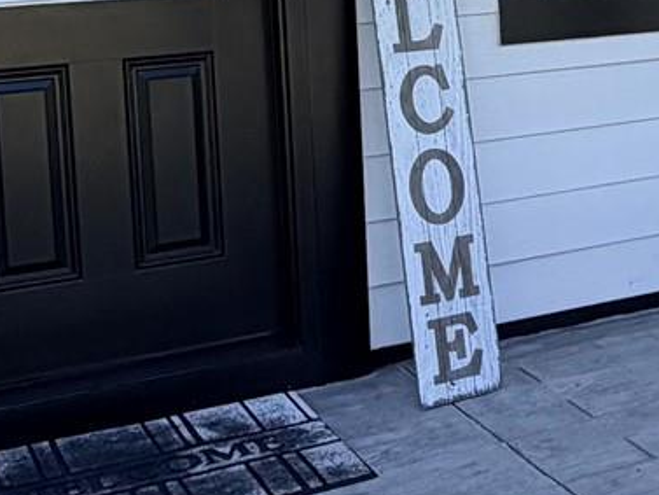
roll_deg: +2.0
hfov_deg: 24.7
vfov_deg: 18.9
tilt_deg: -4.8
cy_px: 16
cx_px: 621
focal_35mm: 76
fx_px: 1447
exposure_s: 1/502
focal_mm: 2.22
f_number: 2.2
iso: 50
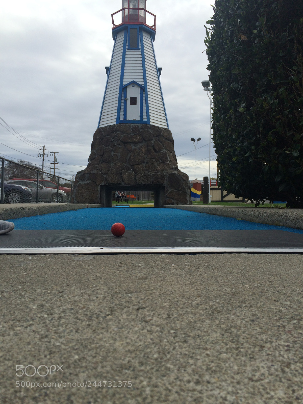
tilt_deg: -0.7
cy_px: 202
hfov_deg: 48.2
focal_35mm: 29
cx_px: 152
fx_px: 338
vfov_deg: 61.7
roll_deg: -0.1
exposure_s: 1/1325
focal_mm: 4.15
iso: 32
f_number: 2.2
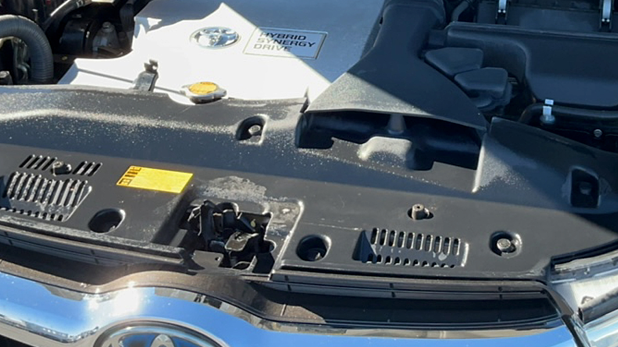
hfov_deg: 43.5
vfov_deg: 24.5
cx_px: 376
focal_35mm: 47
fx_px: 770
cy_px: 17
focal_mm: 3
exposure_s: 1/237
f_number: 1.8
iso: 20
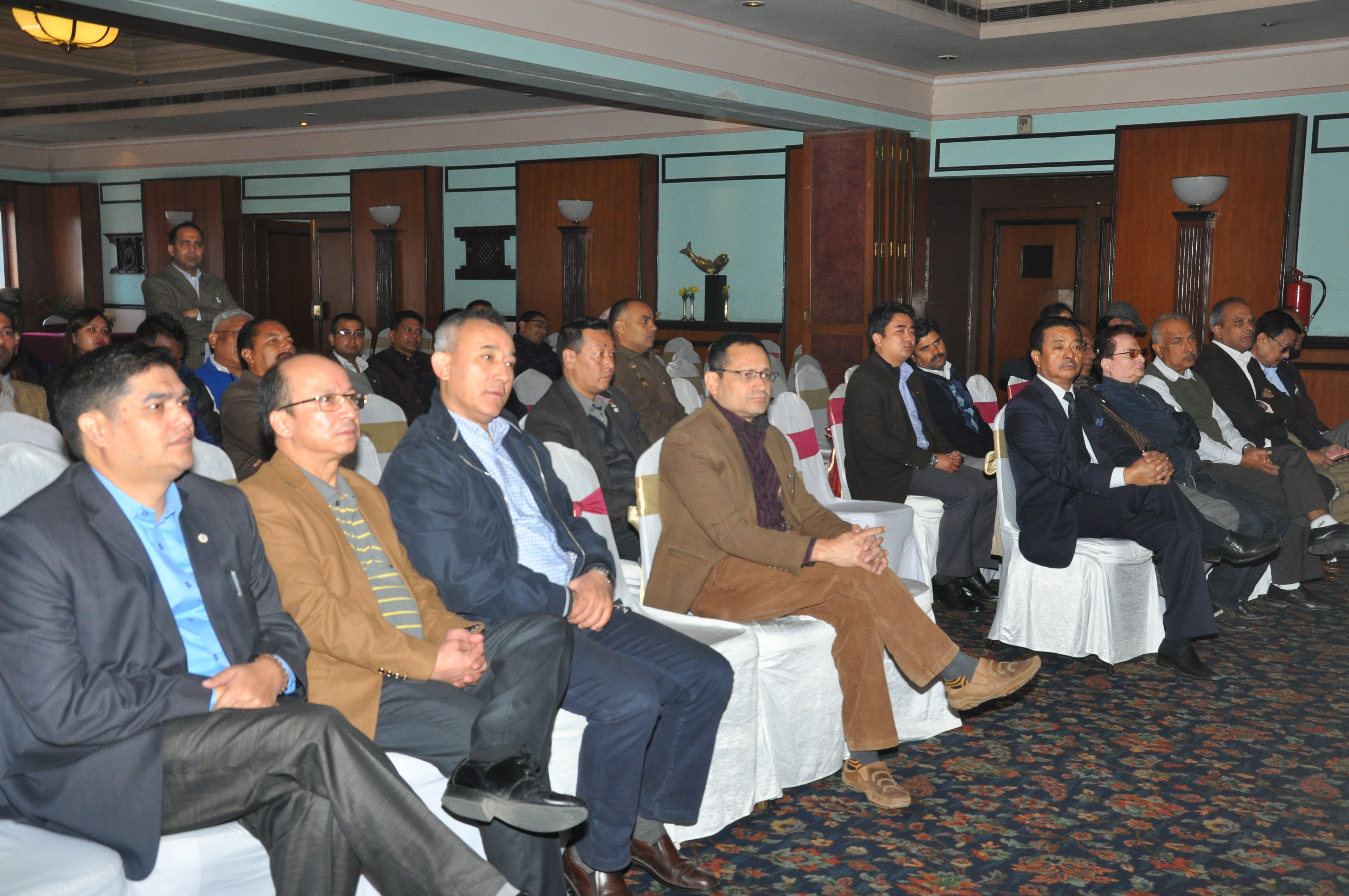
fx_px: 1460
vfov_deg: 34.1
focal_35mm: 39
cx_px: 674
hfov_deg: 49.6
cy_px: 448
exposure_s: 1/200
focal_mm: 26
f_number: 8
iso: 800
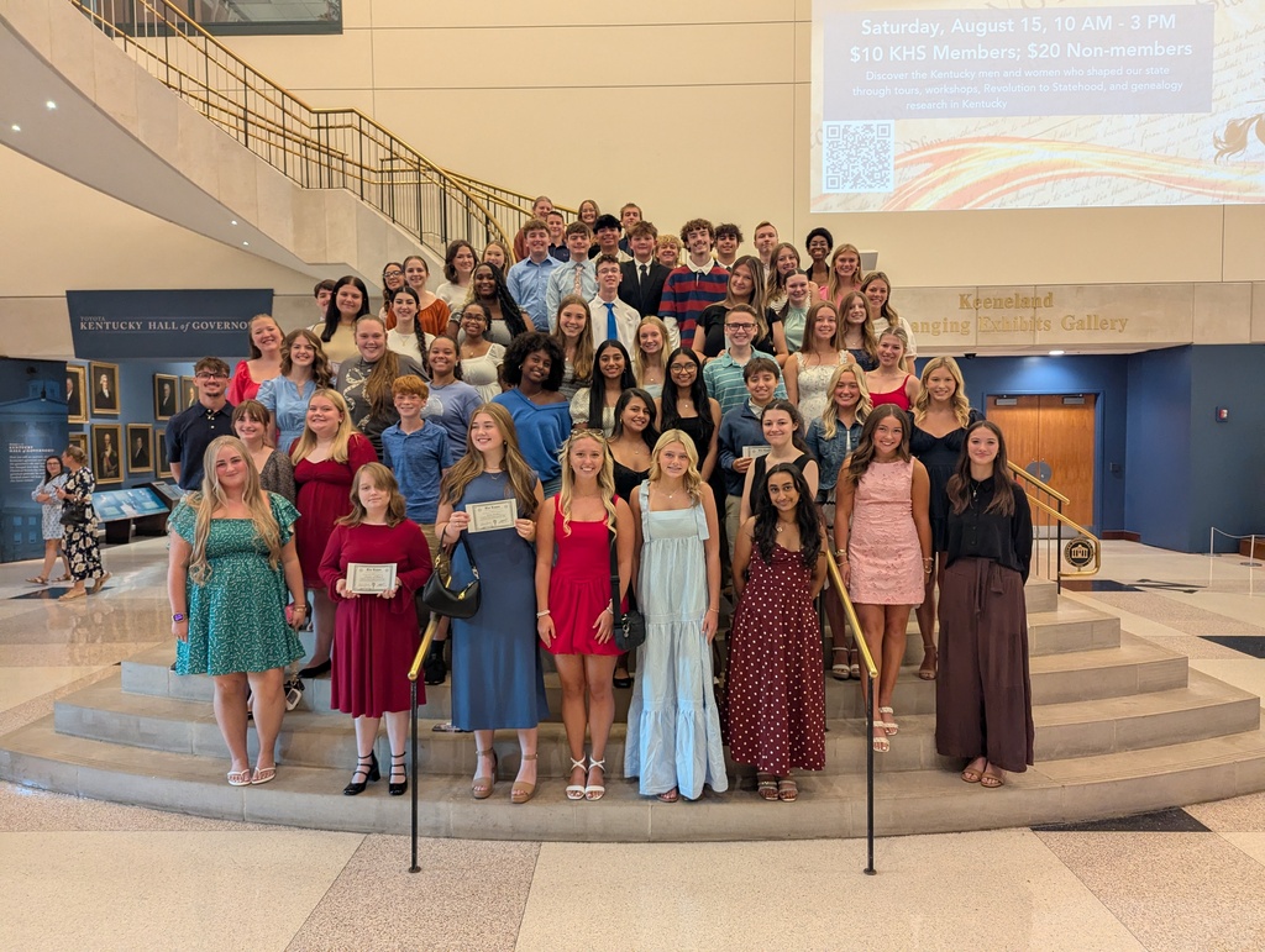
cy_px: 476
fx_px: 878
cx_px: 632
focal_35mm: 24
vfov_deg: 56.9
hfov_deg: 71.5
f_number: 1.85
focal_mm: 6.81
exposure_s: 1/120
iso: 553
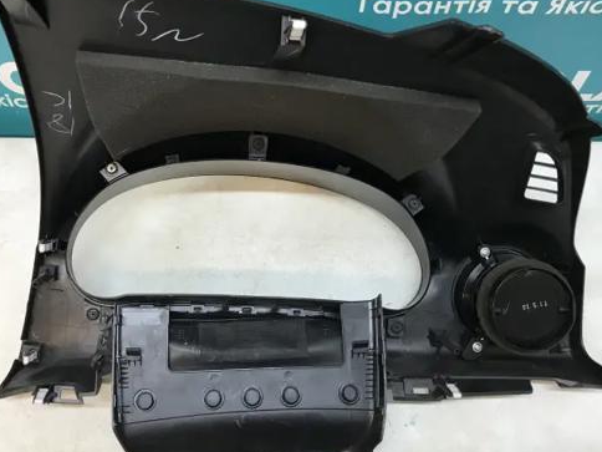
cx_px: 264
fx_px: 643
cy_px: 200
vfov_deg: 38.6
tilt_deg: -59.8
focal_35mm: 37
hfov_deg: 50.0
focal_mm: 3.99
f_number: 1.8
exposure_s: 1/33
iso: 40
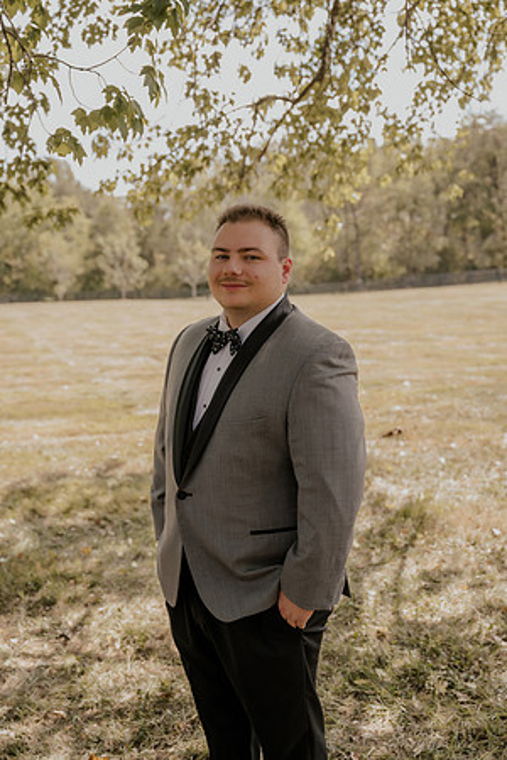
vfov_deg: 46.4
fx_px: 887
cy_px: 380
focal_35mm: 42
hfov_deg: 31.9
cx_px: 254
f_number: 3.5
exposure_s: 1/400
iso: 250
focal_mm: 42
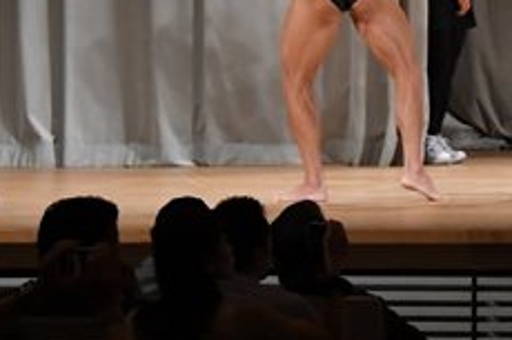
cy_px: -162
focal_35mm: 343
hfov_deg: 5.9
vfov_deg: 4.0
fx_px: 4875
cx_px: 805
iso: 3200
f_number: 5.6
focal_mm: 68
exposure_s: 1/400
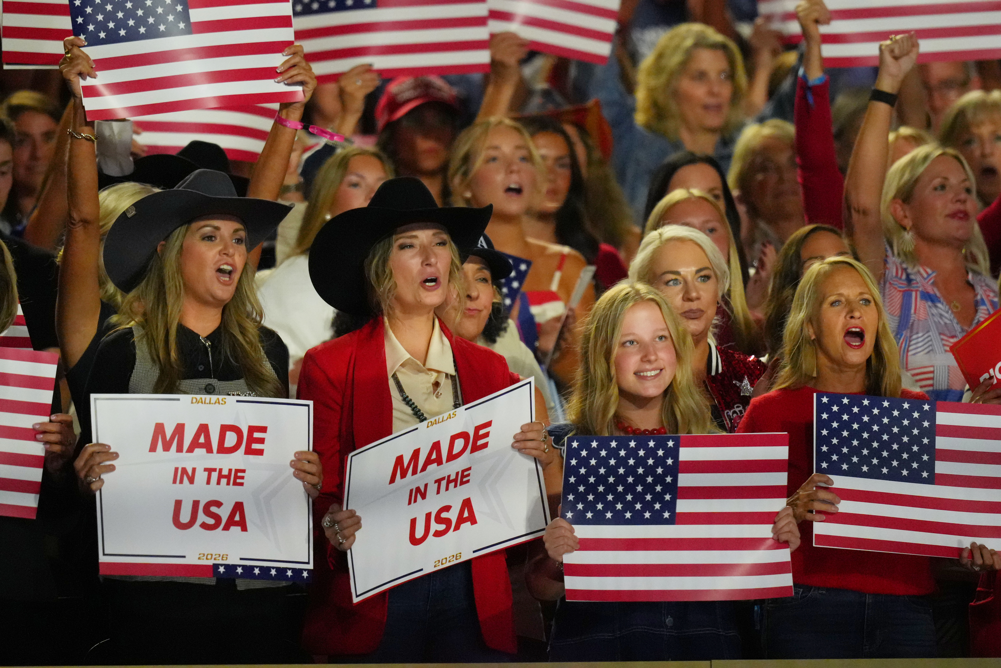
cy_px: 334
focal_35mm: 600
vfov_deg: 2.3
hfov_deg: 3.4
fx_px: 16682
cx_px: 500
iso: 6400
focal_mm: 400
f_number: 2.8
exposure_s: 1/500
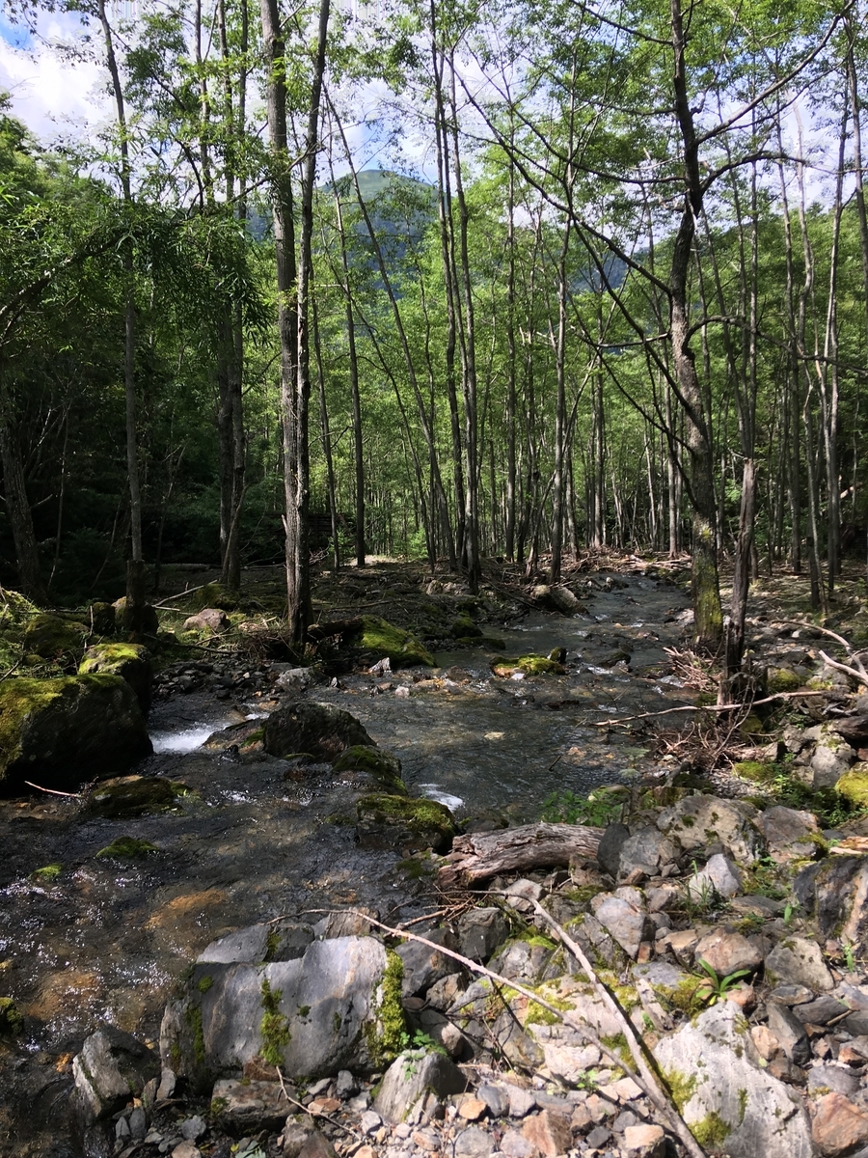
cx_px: 434
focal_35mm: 29
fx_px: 970
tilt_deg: -10.7
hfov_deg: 48.2
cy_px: 579
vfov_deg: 61.7
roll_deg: -2.2
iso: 25
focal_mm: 4.15
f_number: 2.2
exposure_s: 1/509
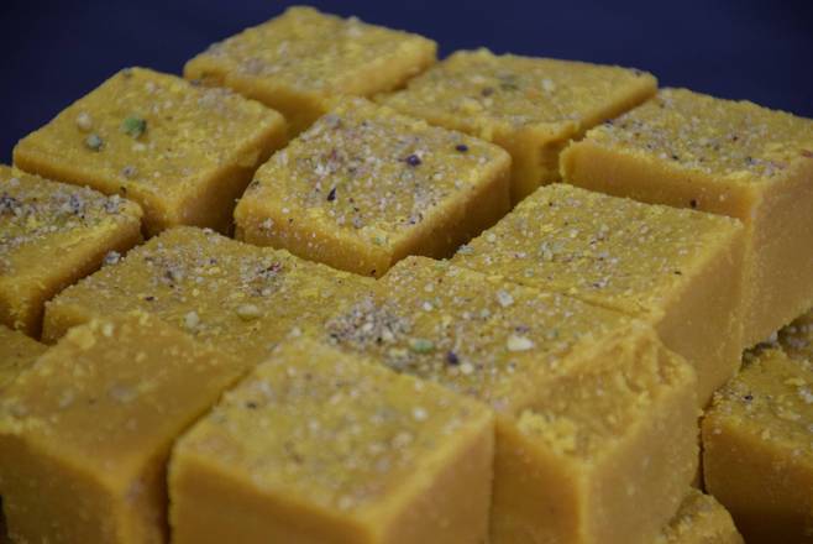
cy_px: 272
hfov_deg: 9.8
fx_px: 4747
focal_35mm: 210
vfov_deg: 6.6
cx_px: 406
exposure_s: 1/125
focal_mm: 140
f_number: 5.6
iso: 1000
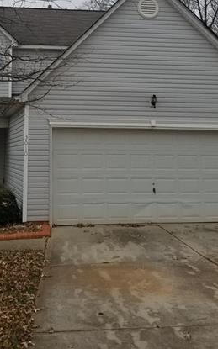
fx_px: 485
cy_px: 40
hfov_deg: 25.1
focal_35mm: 51
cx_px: 64
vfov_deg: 37.2
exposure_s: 1/2320
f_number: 1.7
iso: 50
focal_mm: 4.2
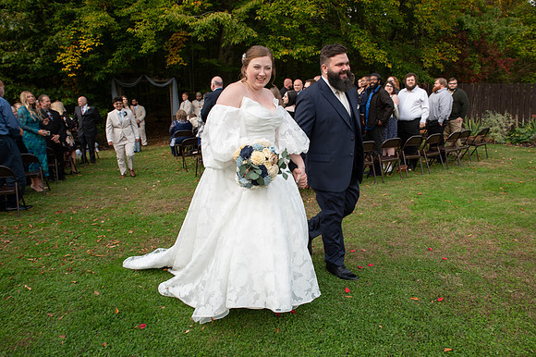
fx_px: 388
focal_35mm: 26
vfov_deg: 49.3
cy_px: 177
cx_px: 291
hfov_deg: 69.1
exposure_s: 1/200
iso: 400
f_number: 6.3
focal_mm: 24
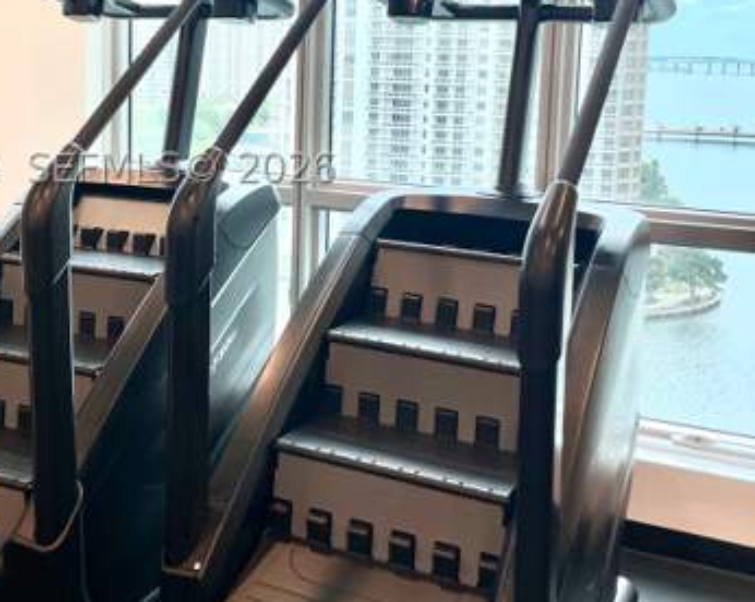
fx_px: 1049
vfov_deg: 31.6
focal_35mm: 47
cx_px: 284
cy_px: 168
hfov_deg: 39.3
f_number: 1.6
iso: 40
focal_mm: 4.2
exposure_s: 1/120
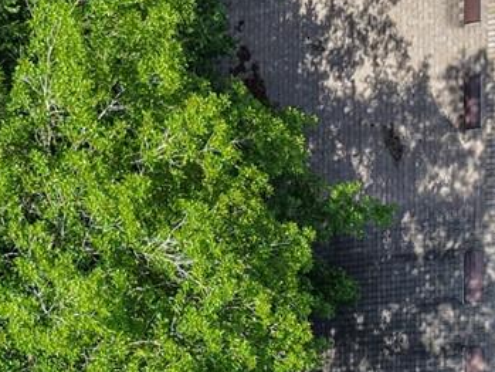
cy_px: 662
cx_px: 596
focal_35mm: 110
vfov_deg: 12.4
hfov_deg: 17.1
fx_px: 1574
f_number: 1.8
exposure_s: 1/1600
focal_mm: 8.67
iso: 180
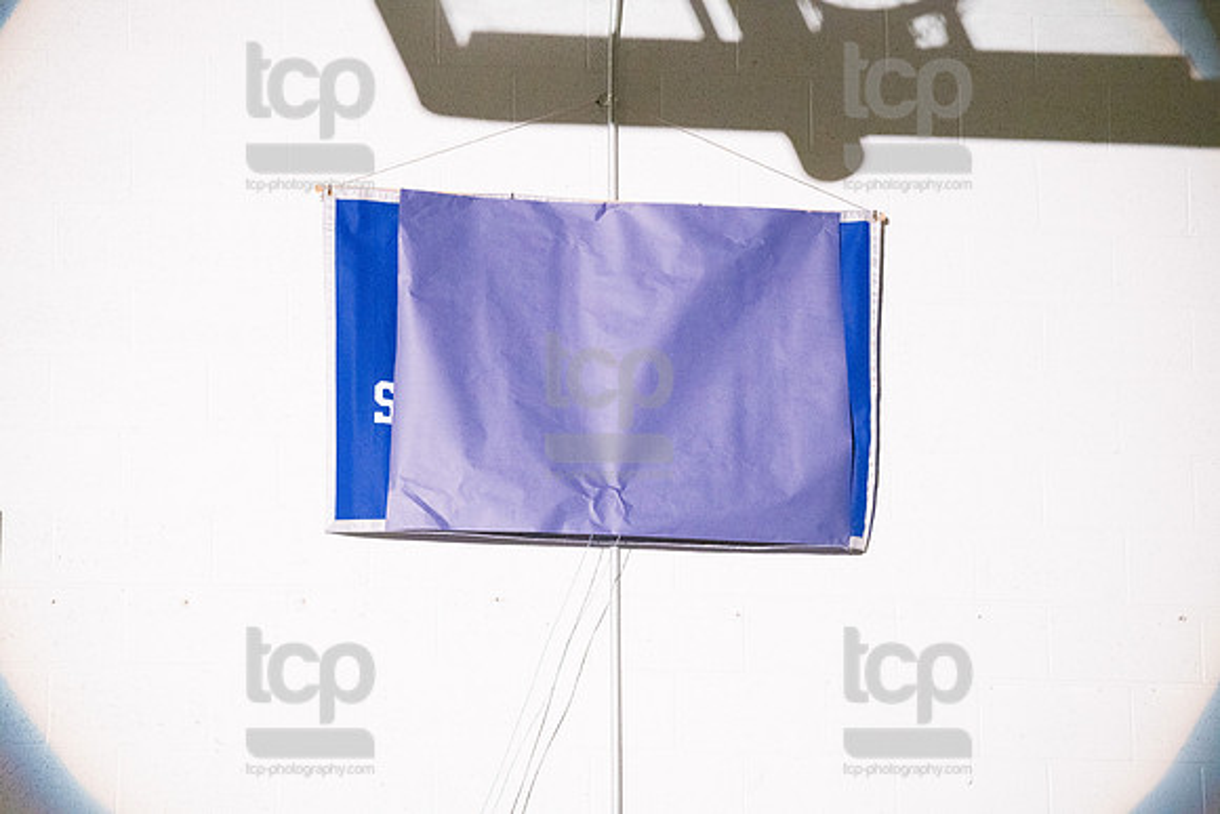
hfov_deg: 11.7
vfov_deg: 7.9
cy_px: 407
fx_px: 5932
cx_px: 610
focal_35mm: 175
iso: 8000
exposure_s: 1/320
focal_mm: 175
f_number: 5
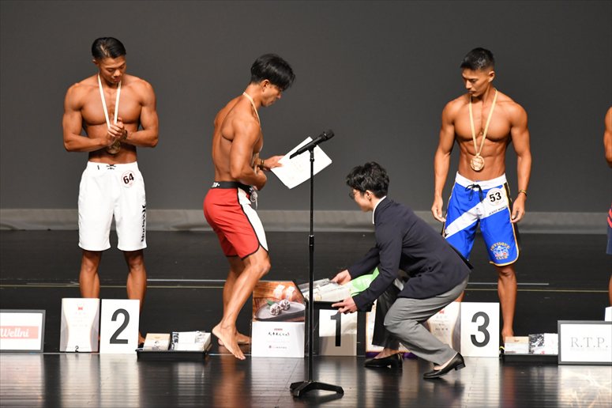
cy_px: 204
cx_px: 306
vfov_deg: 4.6
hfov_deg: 6.9
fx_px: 5098
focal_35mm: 300
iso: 2500
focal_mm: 200
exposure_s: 1/400
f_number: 5.6
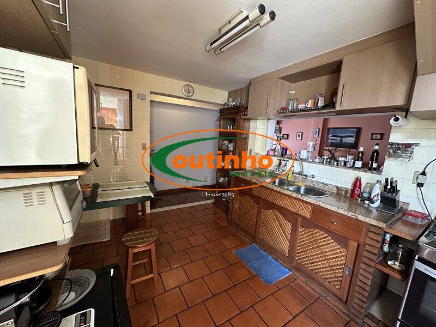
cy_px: 164
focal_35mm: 14
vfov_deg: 85.7
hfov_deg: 102.1
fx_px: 176
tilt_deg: -8.2
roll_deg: -3.8
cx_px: 218
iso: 640
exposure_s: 1/60
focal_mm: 2.22
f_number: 2.2
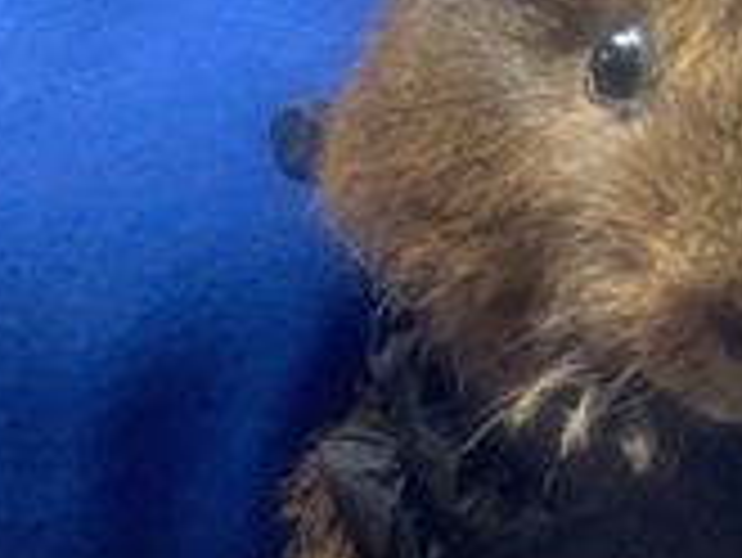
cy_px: 272
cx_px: 729
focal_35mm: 79
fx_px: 1695
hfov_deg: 23.7
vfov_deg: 18.7
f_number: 2.4
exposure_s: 1/60
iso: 400
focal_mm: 2.15
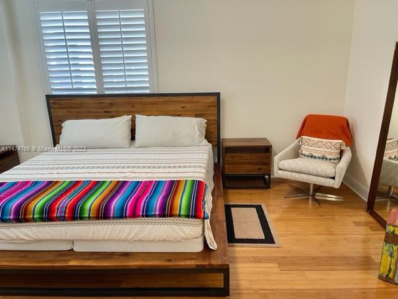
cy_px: 150
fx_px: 299
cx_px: 199
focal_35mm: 26
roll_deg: +1.7
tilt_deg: -15.7
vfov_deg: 53.1
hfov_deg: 67.3
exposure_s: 1/60
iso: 80
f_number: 1.6
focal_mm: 5.1
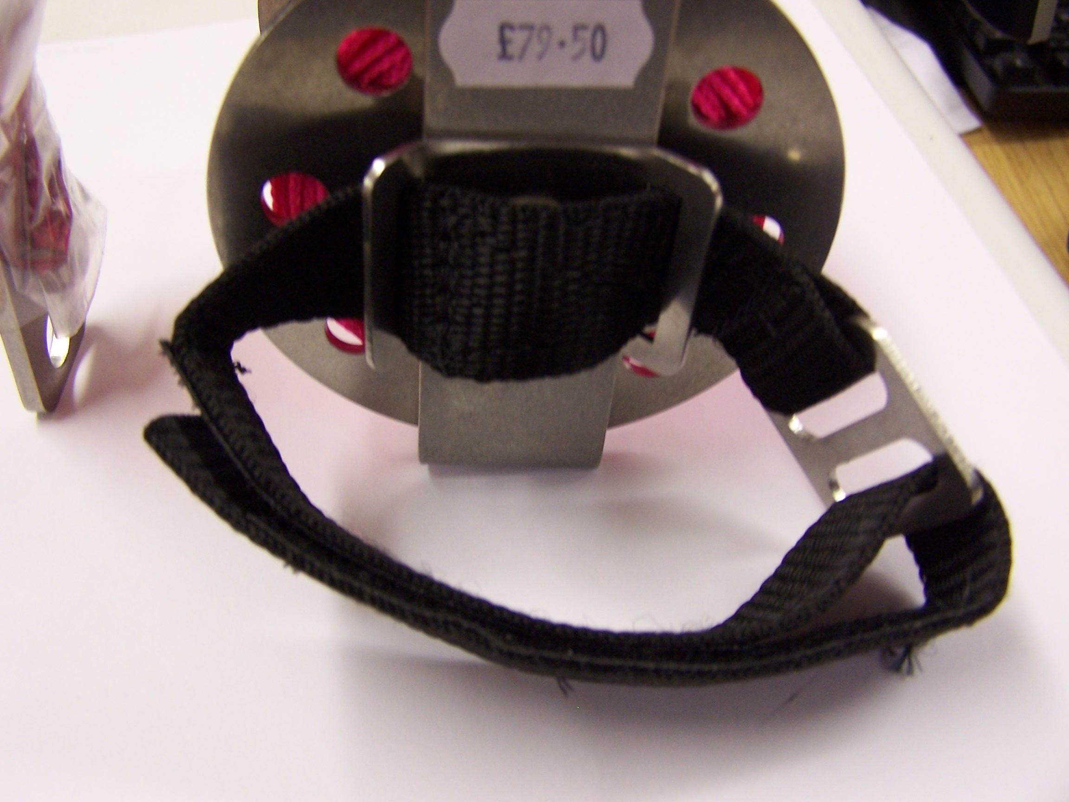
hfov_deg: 49.0
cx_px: 534
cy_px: 401
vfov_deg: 37.7
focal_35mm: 38
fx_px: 1174
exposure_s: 1/15
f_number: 2.8
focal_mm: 6.3
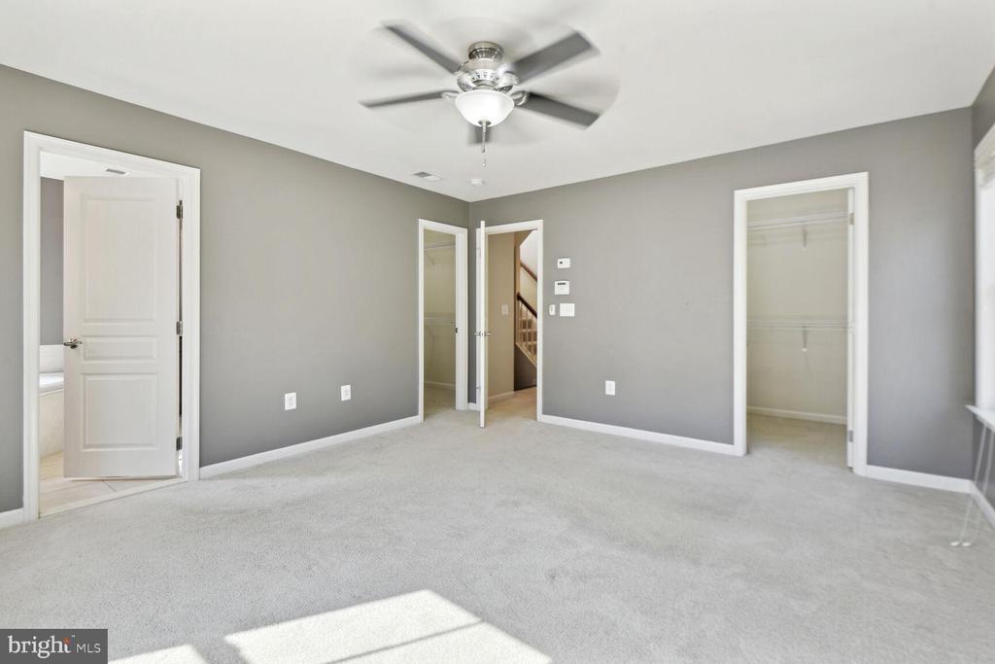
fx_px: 442
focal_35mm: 16
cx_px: 498
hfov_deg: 96.7
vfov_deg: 73.8
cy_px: 332
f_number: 8
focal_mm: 16
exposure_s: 1/80
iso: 200
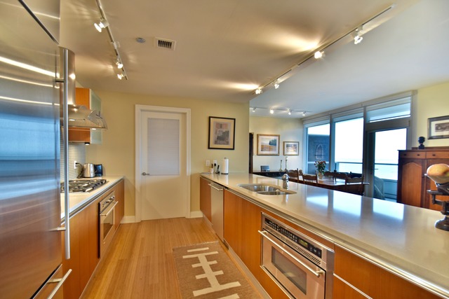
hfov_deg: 100.4
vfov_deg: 77.4
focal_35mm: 15
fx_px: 187
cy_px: 150
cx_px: 224
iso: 400
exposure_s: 1/60
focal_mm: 10
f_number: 5
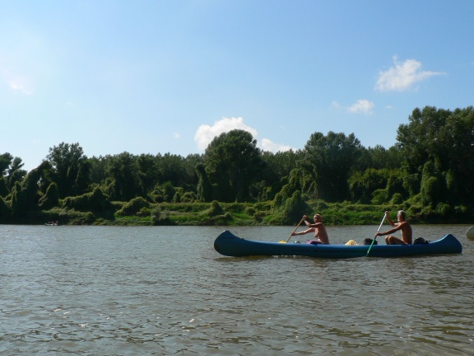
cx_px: 237
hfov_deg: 52.6
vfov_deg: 40.7
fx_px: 479
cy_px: 178
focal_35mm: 35
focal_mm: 6
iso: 64
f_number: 5.6
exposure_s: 1/400
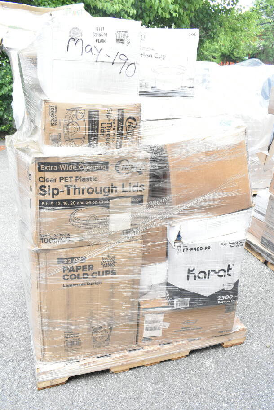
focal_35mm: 30
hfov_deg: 43.6
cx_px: 137
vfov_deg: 61.9
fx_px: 342
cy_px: 205
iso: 1600
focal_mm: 20
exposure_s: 1/400
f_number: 10
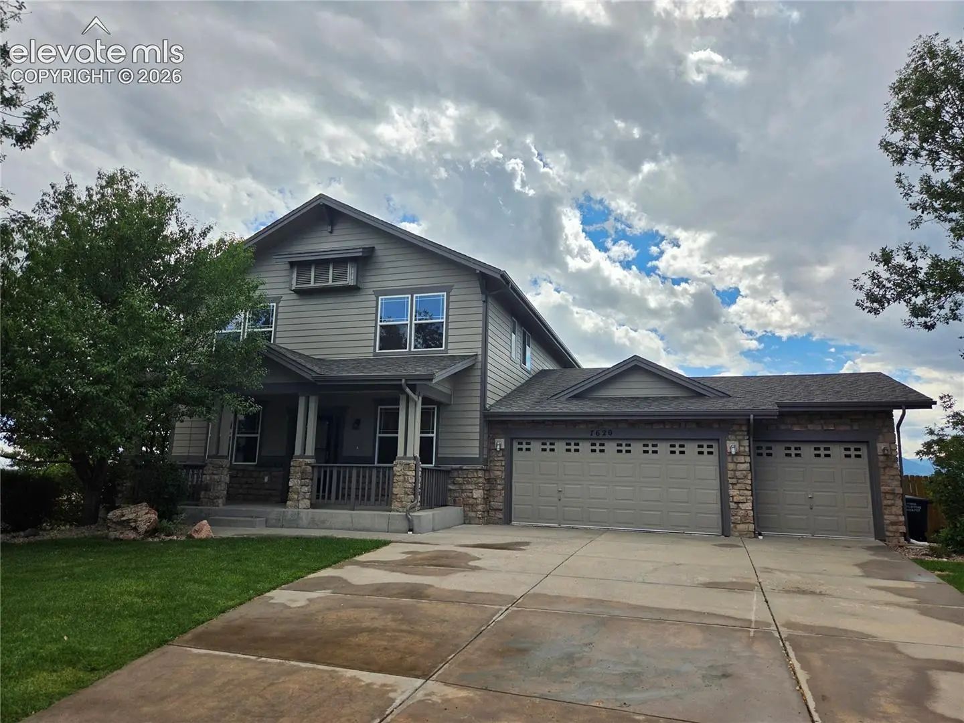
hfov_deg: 73.9
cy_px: 362
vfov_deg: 58.9
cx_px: 482
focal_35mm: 23
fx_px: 641
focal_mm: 5.4
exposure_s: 1/7887
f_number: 1.8
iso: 50
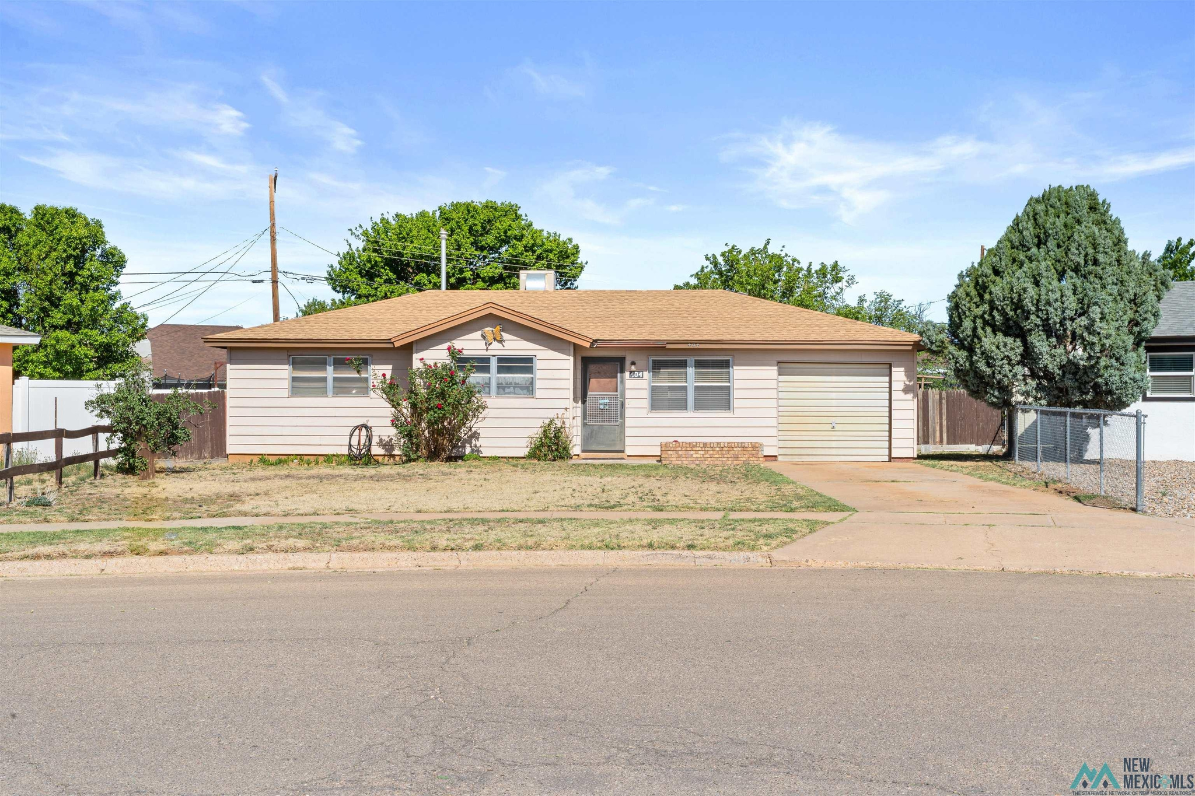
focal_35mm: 39
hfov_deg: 49.2
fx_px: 1304
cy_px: 398
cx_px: 598
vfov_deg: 34.0
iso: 80
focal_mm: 39.3
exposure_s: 1/40
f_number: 18
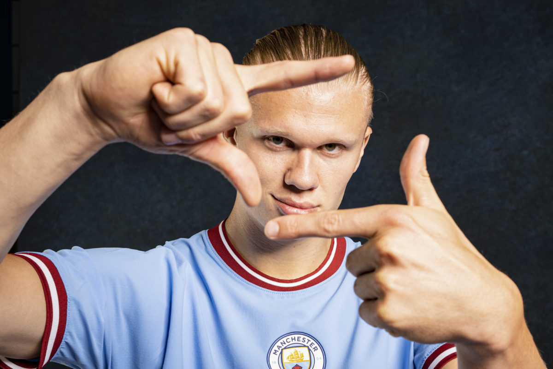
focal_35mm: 52
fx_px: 799
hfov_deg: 38.2
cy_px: 184
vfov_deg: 26.0
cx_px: 276
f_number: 8
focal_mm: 35
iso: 125
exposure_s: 1/200
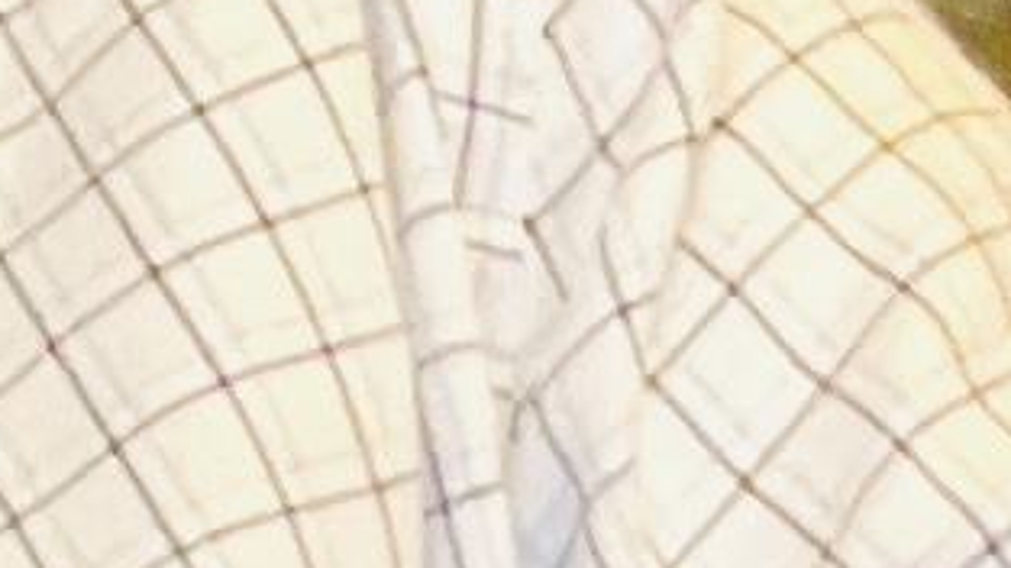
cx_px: -307
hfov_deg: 6.6
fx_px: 8631
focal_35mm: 322
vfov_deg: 3.5
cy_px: -2182
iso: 400
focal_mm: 2.71
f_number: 2.2
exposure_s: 1/25
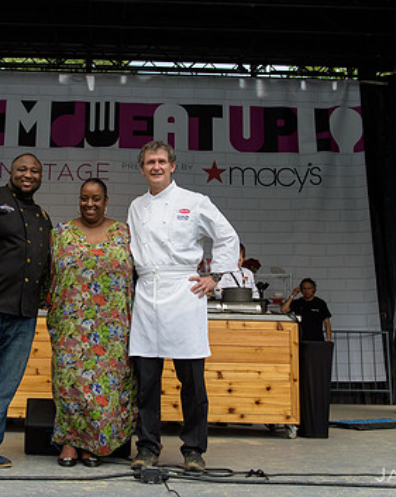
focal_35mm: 48
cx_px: 101
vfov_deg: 38.8
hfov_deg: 30.9
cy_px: 239
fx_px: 704
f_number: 3.2
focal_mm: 31
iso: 200
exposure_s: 1/1600
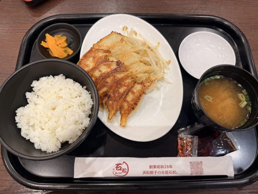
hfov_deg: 71.6
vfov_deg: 56.8
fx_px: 179
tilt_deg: -71.3
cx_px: 129
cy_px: 97
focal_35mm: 24
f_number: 1.78
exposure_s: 1/120
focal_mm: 6.76
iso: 100
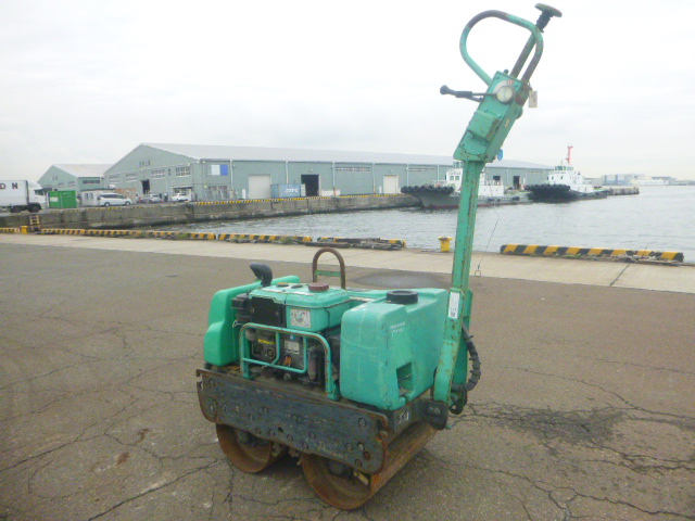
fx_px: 502
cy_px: 260
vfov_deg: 54.9
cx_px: 348
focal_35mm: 25
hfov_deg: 69.4
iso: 400
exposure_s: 1/1000
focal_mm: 4.5
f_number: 9
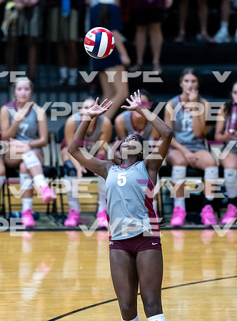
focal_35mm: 370
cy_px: 194
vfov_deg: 5.4
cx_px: 106
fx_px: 3415
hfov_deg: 4.0
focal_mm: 200
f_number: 2
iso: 3200
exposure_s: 1/1600
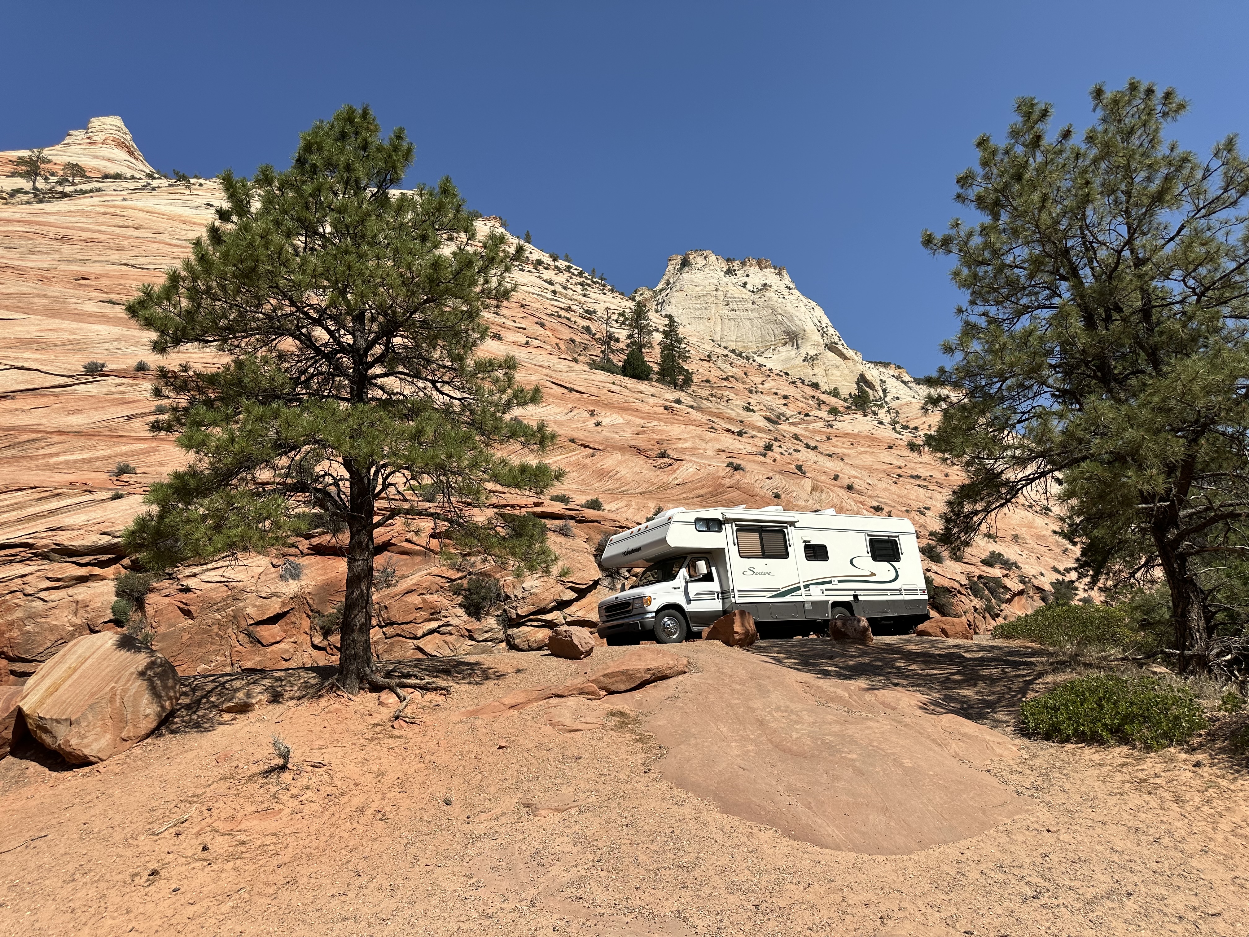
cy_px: 468
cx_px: 624
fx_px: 866
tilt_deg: +13.6
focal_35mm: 24
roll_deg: +3.1
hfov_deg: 71.6
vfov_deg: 56.8
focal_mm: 6.86
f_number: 1.78
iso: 80
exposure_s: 1/6211
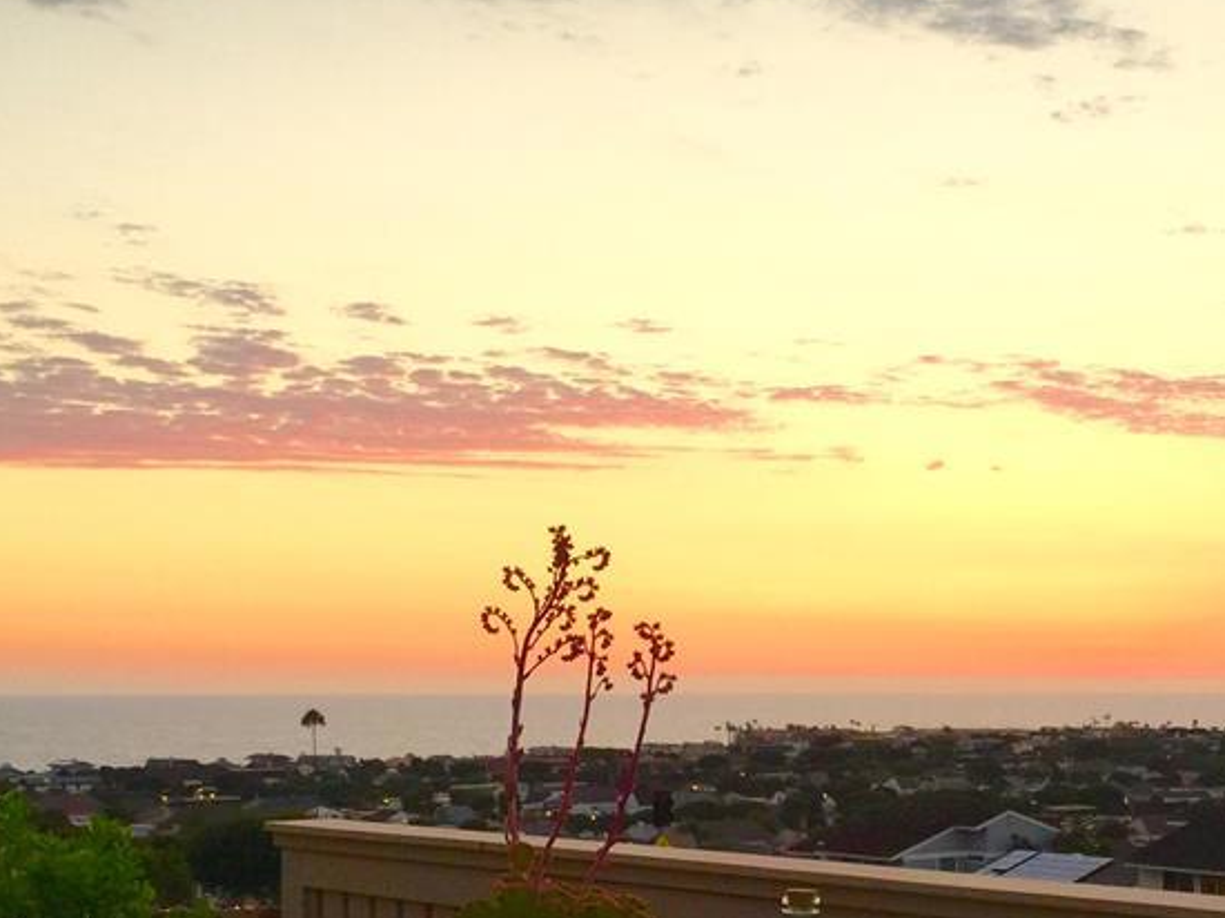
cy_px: 719
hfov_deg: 35.2
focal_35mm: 54
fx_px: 1910
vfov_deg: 26.6
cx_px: 811
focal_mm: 4.15
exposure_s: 1/40
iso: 32
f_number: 2.2
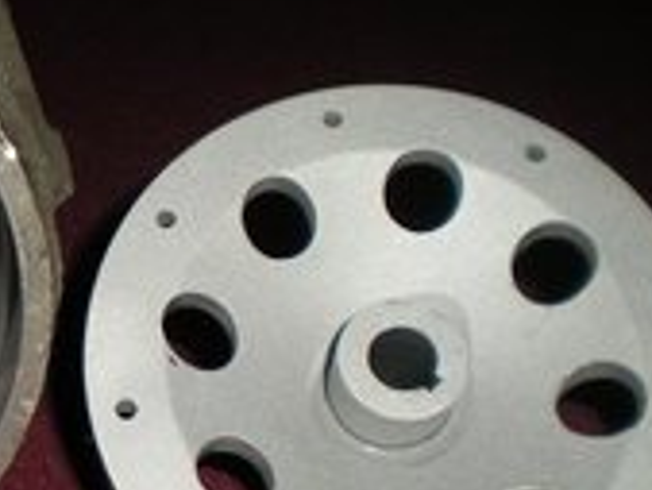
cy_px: 332
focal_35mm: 90
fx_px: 1696
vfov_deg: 16.4
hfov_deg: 21.0
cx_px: -15
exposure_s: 1/60
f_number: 3.1
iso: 64
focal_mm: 6.3
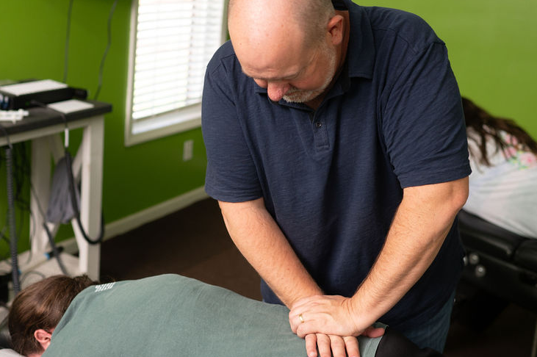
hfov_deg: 40.2
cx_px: 213
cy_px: 146
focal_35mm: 49
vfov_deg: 27.4
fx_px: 730
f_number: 2.5
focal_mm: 35
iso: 640
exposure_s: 1/800
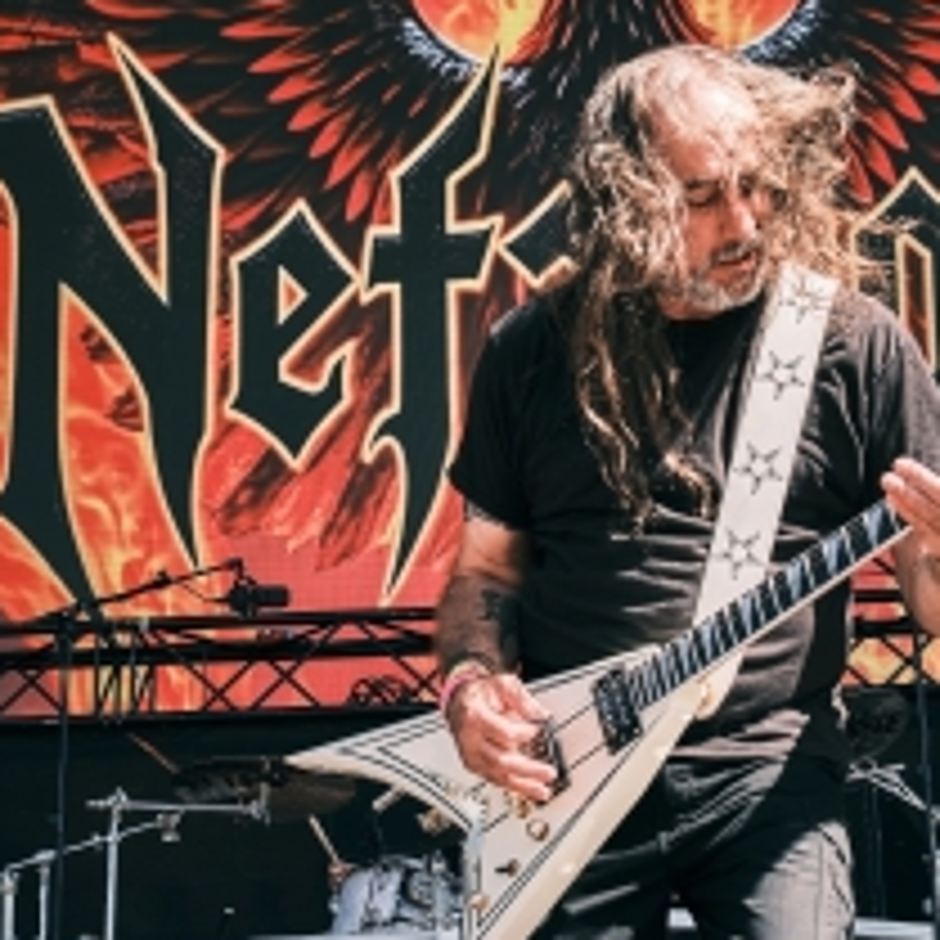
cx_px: 643
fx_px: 3072
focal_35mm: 100
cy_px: 576
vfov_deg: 17.4
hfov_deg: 17.3
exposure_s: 1/400
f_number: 5
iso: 125
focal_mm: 27
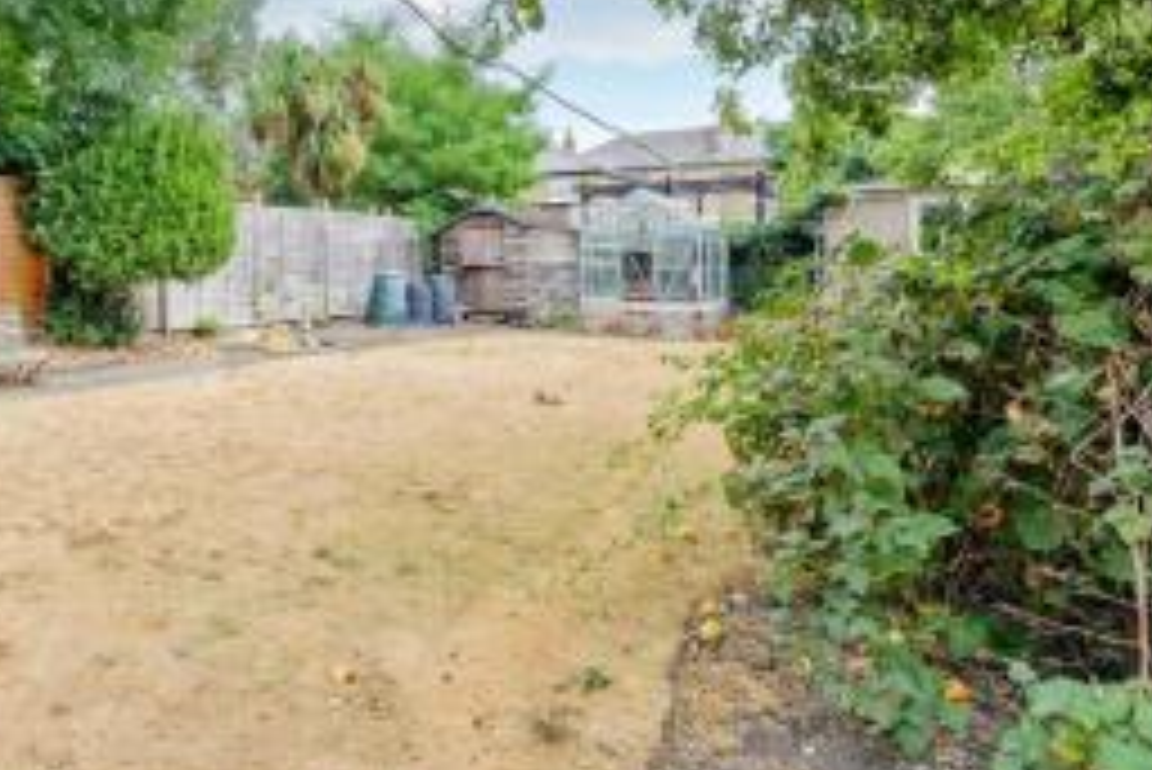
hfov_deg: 64.9
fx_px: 832
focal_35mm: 26
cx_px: 279
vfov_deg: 48.7
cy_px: 250
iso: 100
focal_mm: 14
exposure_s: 1/160
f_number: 8
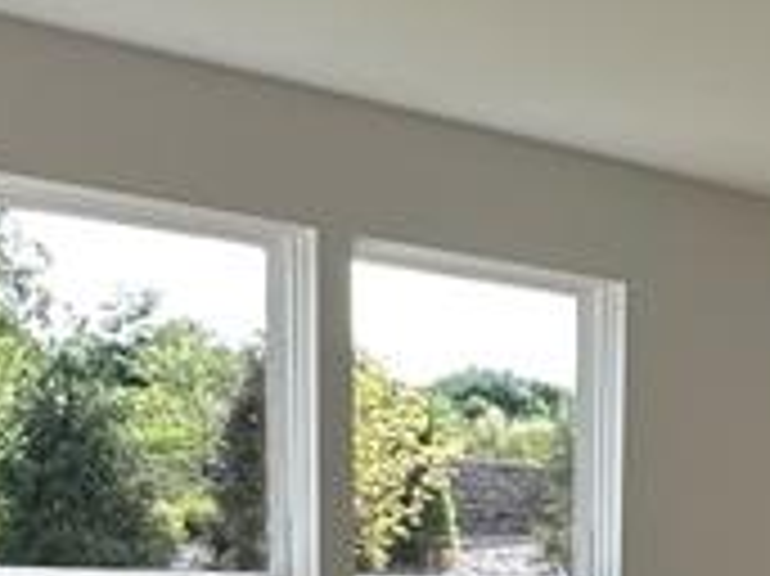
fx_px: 1867
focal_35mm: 84
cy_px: 927
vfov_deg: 15.8
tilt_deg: -11.8
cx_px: 910
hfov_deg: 21.7
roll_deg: -2.9
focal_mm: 2.22
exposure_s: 1/120
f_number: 2.2
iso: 50
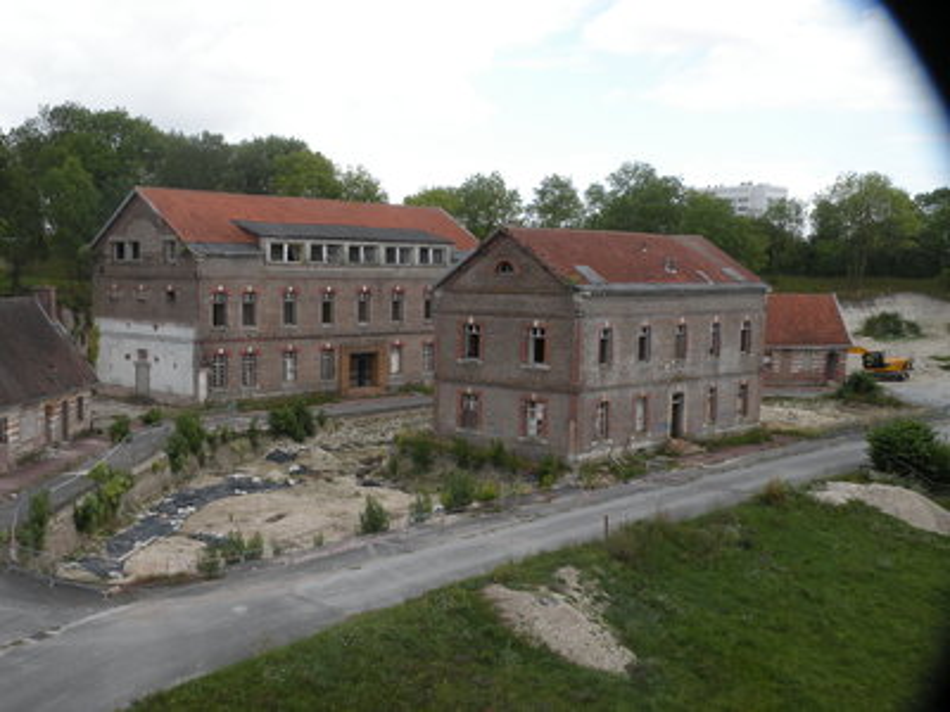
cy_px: 356
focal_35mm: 42
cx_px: 475
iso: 64
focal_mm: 7.4
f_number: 5
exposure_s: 1/160
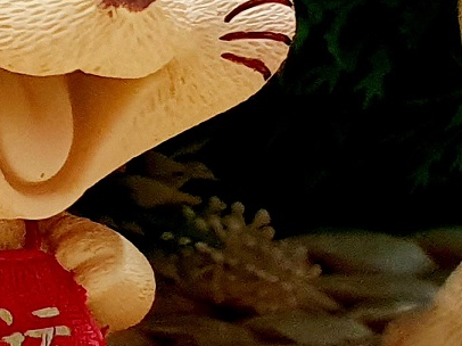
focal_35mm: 155
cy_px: 144
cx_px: -140
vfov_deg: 9.6
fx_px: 2067
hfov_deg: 12.4
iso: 400
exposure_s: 1/50
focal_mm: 4.32
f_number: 1.5
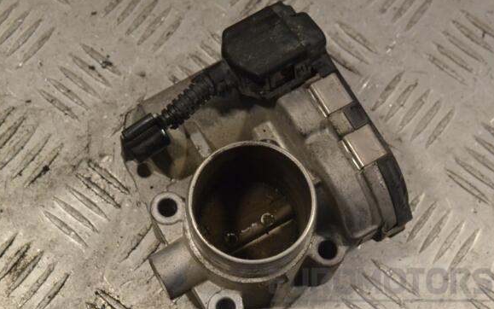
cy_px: 167
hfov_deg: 27.1
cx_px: 253
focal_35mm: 76
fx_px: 1023
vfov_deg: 17.2
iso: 3200
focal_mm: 48
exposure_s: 1/400
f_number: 10
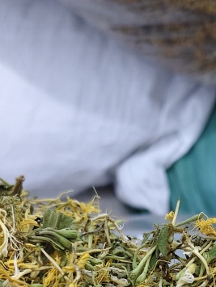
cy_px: 315
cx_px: 173
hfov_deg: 21.1
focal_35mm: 69
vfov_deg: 26.0
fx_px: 574
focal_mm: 5.56
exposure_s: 1/33.3
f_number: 1.88
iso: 395
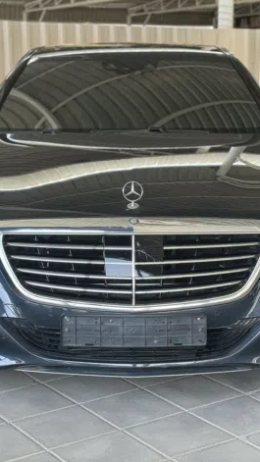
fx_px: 870
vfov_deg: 29.7
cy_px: 230
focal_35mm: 71
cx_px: 132
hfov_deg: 17.0
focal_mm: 6.76
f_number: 1.78
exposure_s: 1/263
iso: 64
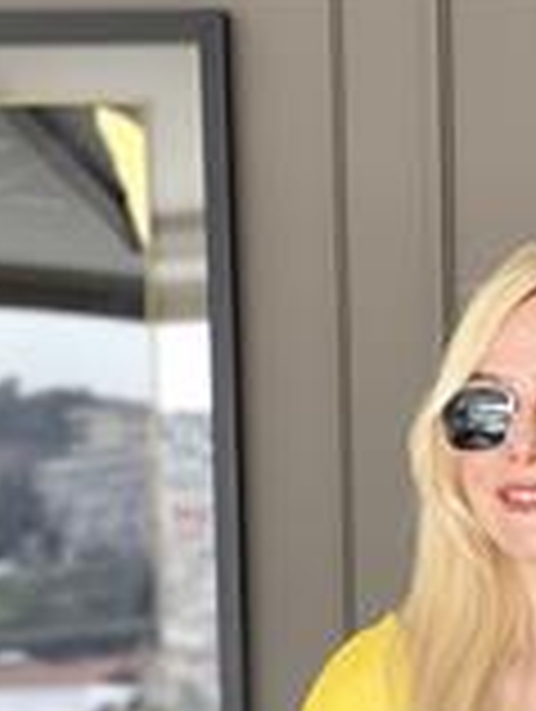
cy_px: 911
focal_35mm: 167
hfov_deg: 8.8
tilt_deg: -4.9
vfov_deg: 11.5
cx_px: 590
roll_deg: +0.7
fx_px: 3439
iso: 125
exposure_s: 1/100
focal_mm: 7.5
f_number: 2.2
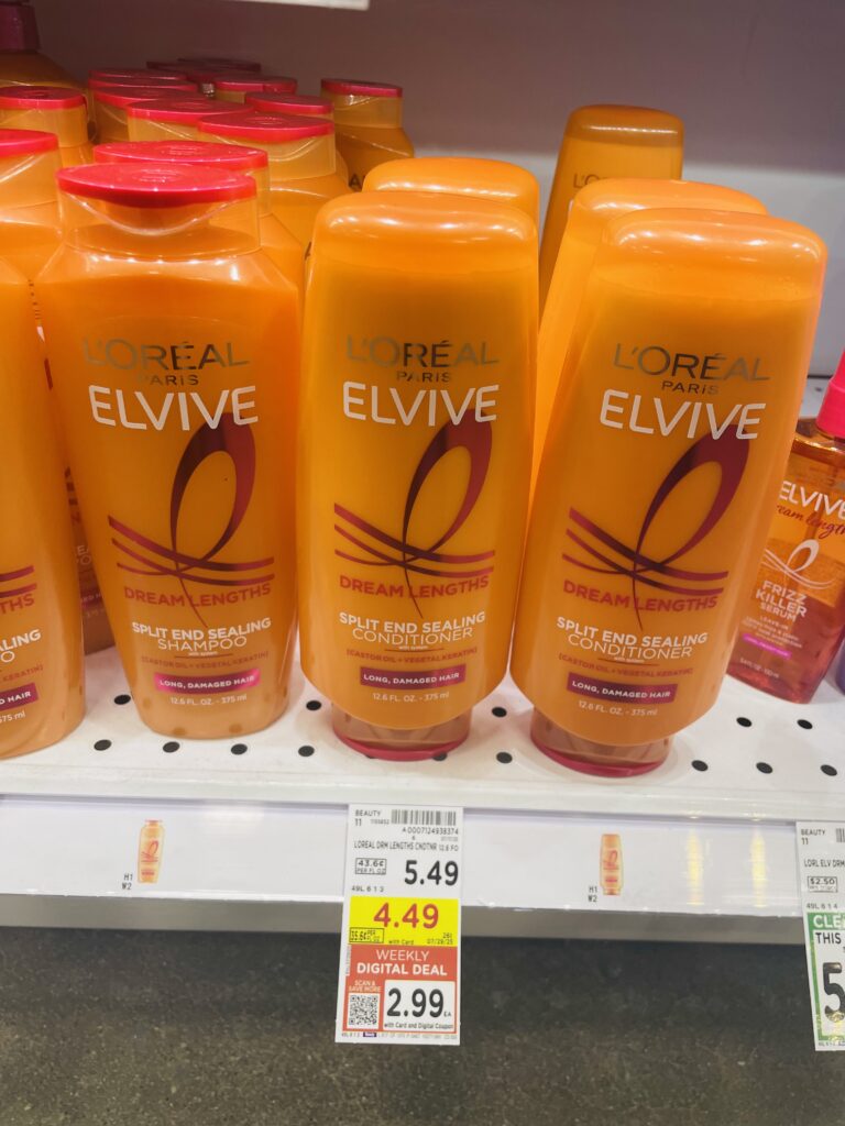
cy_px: 563
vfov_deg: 67.3
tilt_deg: -33.4
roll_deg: -2.6
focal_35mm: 26
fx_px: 846
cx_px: 422
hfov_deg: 53.1
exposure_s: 1/120
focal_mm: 4.2
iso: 64
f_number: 1.6
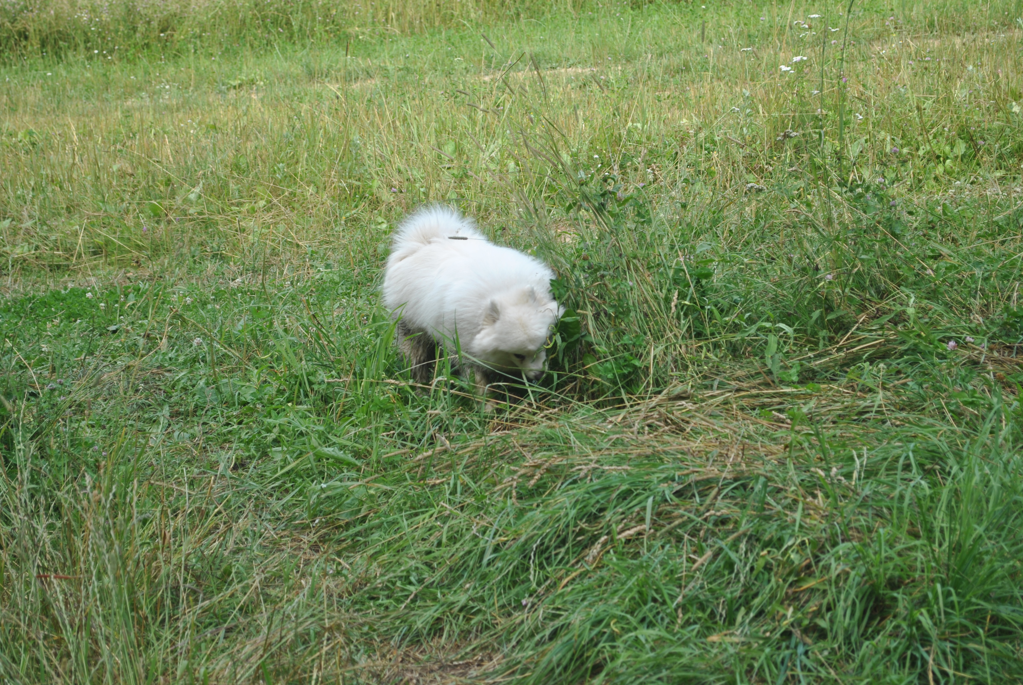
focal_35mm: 82
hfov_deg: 24.6
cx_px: 512
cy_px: 342
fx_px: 2347
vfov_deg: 16.6
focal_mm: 55
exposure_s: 1/160
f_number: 6.3
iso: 100
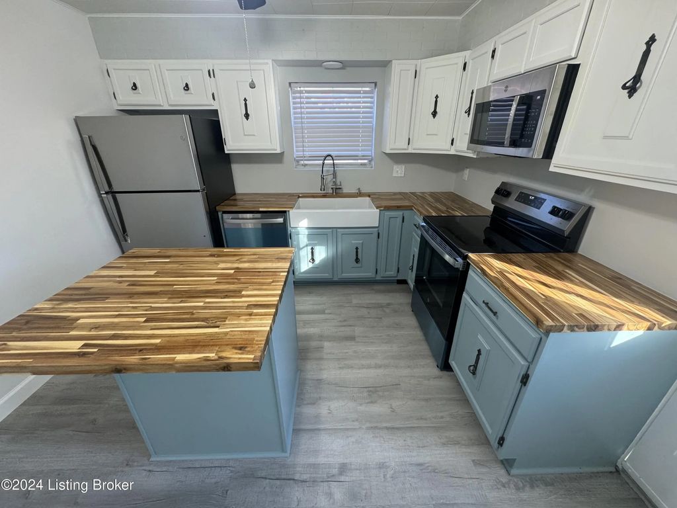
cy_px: 254
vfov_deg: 85.7
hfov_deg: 102.1
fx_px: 274
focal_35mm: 14
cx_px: 338
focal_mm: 2.22
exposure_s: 1/120
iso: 200
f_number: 2.2
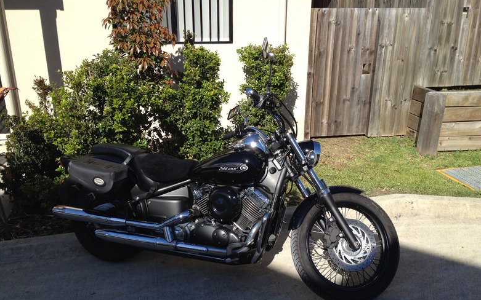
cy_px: 181
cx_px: 242
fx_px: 498
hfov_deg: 51.5
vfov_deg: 33.5
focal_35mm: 38
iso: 50
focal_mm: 4.28
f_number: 2.4
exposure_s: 1/1381
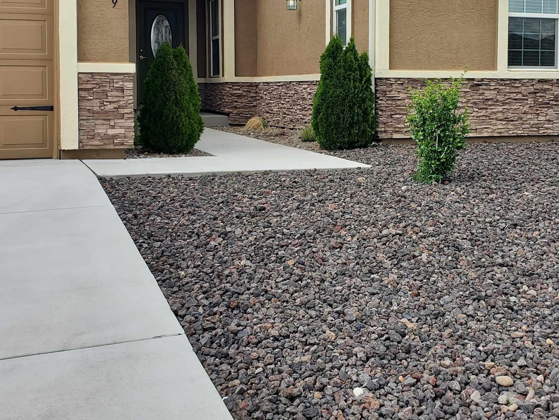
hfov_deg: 38.6
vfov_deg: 29.4
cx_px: 359
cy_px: 129
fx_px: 791
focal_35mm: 49
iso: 50
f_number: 2.4
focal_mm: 4.3
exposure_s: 1/665
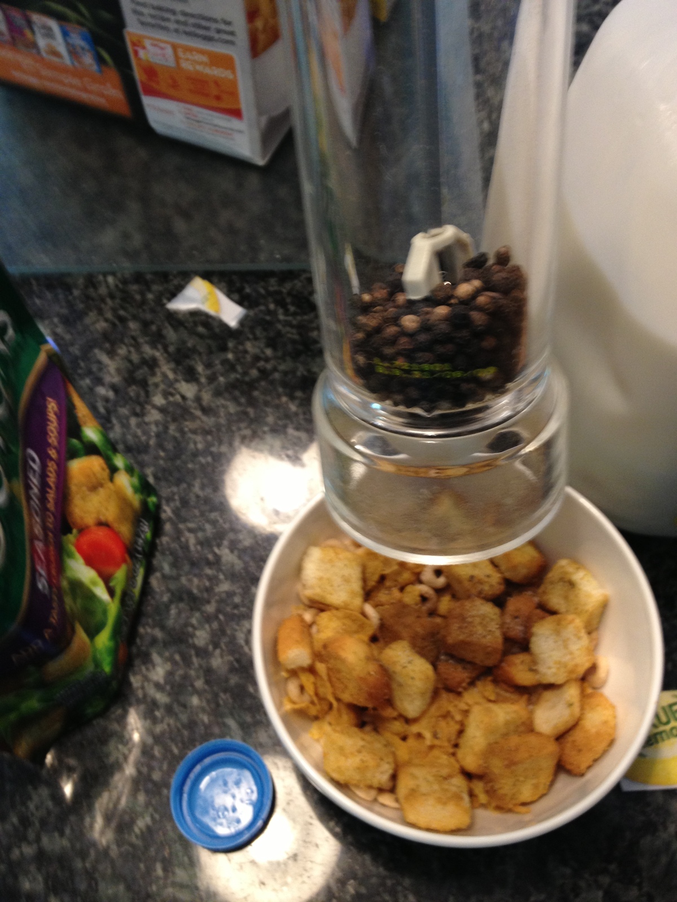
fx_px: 913
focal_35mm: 35
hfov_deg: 40.7
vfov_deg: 52.6
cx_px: 338
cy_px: 451
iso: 100
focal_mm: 4.28
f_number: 2.4
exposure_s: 1/20
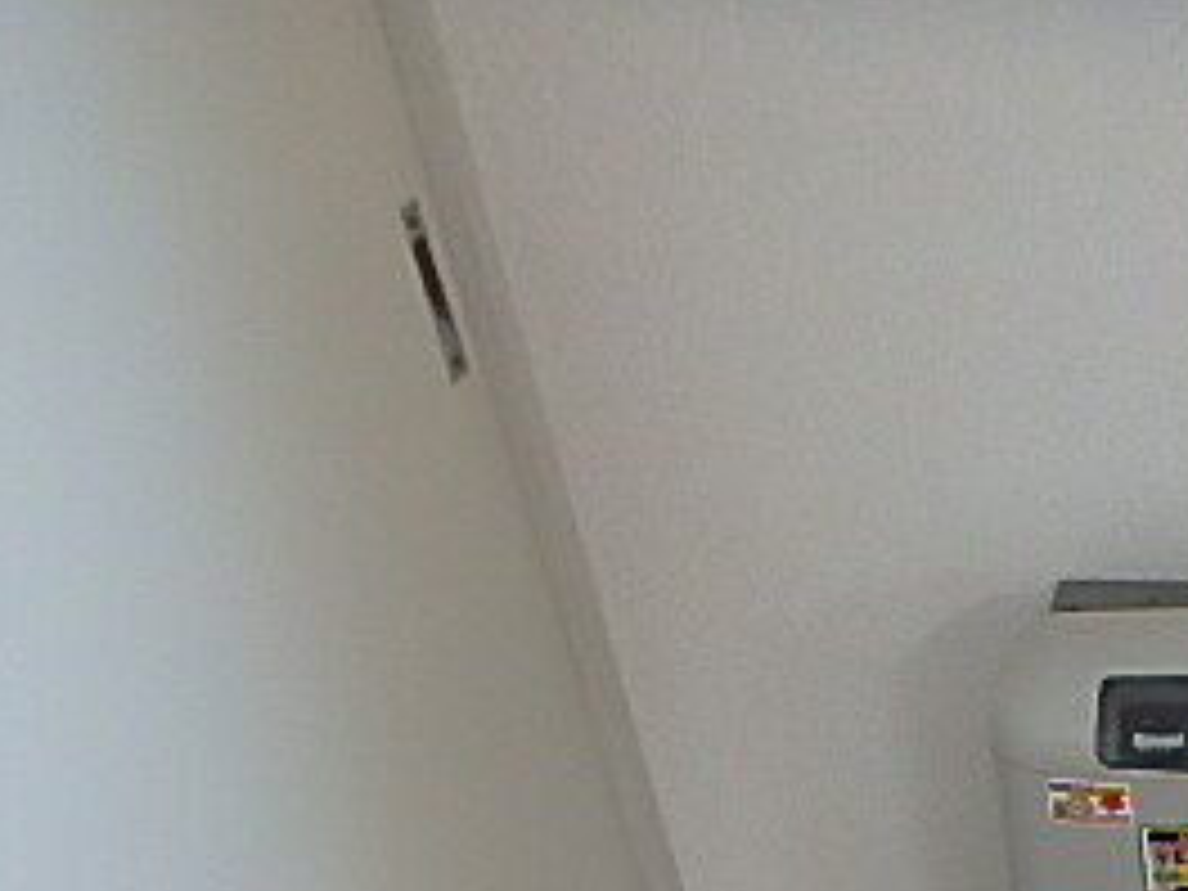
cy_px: 1035
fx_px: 1750
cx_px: 1323
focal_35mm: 51
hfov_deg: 32.7
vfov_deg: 25.9
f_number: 3.5
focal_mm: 3.7
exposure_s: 1/30
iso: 400
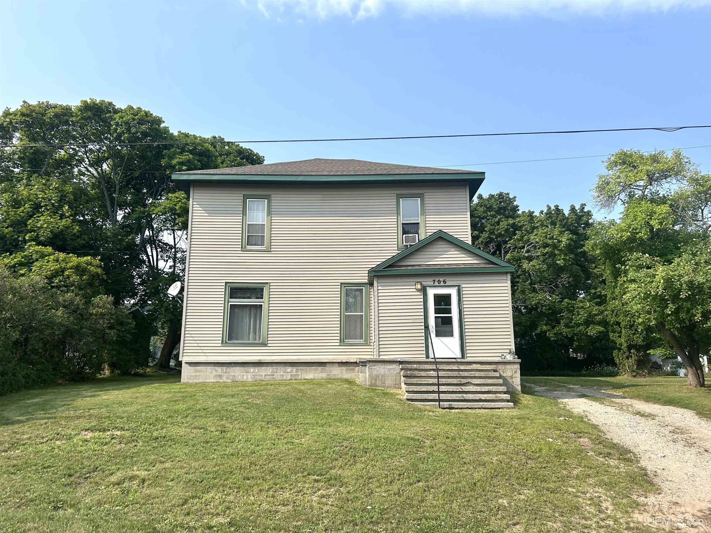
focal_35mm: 26
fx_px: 534
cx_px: 356
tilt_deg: +12.5
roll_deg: +0.1
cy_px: 266
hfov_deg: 67.3
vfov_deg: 53.1
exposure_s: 1/3704
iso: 50
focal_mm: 5.7
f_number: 1.5
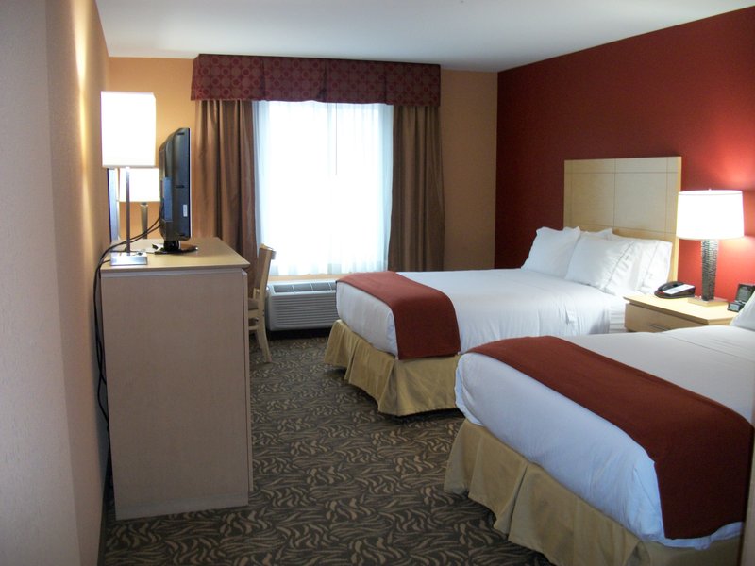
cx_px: 378
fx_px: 698
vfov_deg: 44.2
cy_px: 283
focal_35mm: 32
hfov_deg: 56.8
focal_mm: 5.7
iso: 160
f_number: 2.9
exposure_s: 1/40
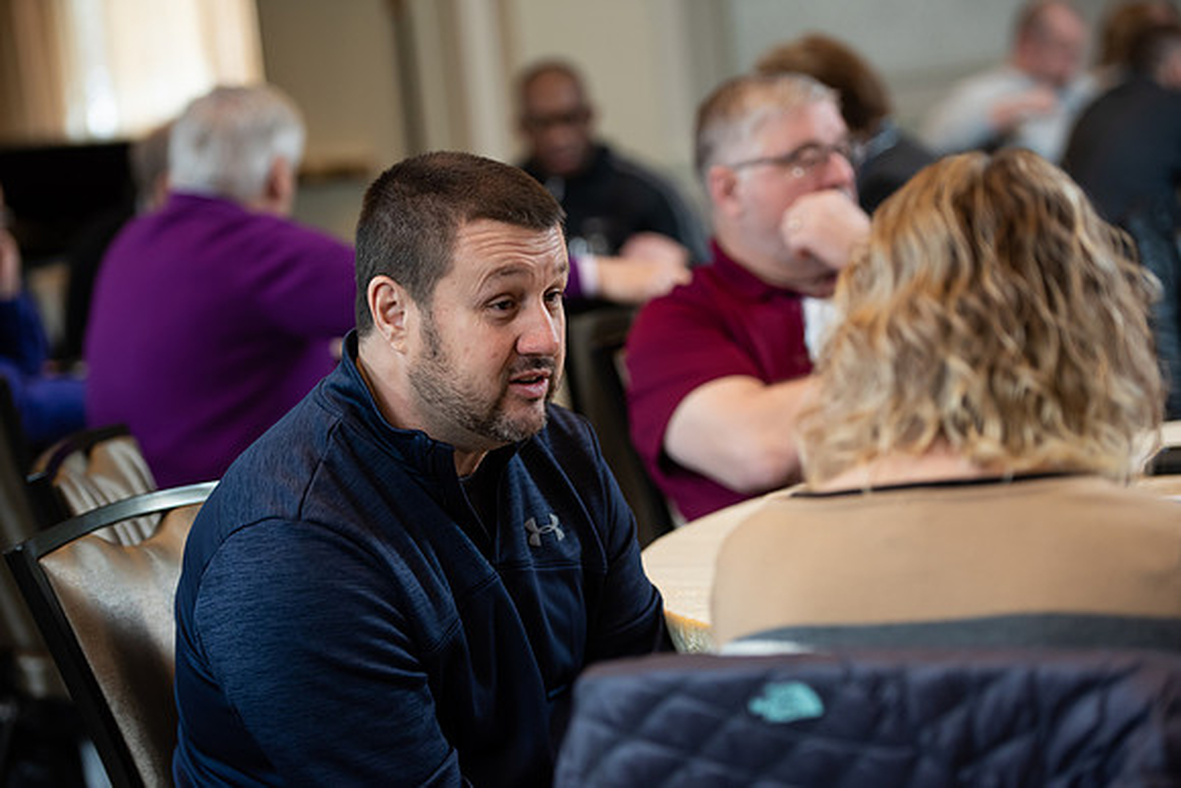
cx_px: 590
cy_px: 394
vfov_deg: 13.0
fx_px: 3445
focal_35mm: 105
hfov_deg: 19.5
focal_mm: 105
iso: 1250
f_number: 3.2
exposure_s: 1/200
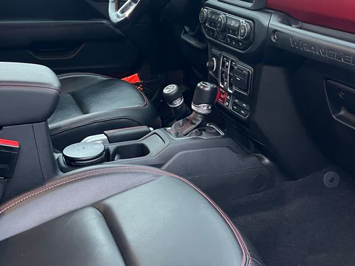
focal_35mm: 50
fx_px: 513
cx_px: 197
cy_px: 91
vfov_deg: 28.9
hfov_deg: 38.1
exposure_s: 1/44
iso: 500
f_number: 1.6
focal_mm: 5.1
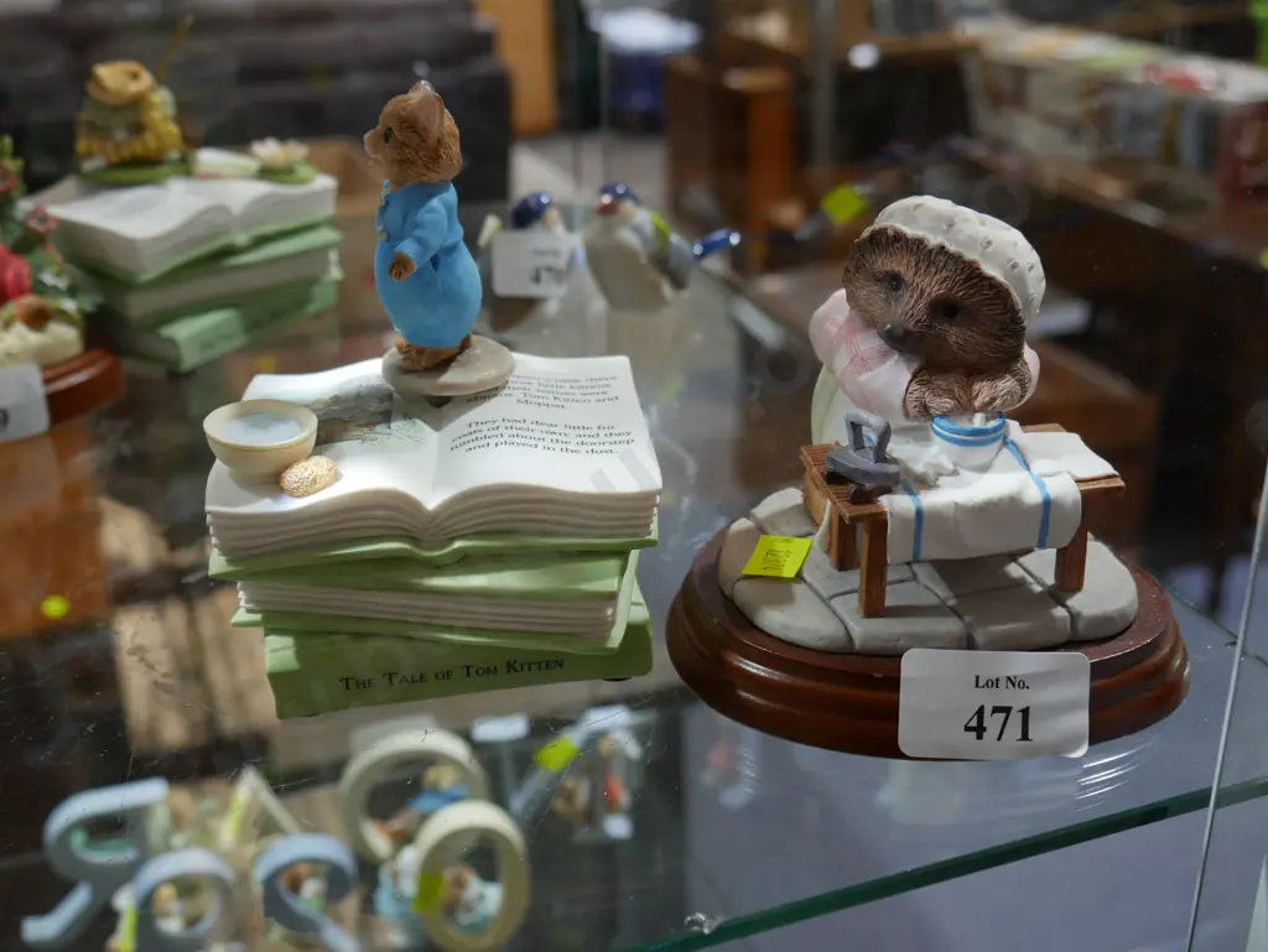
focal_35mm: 40
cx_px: 634
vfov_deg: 36.0
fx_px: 1466
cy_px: 476
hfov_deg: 46.8
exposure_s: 1/60
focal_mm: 20
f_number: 4.5
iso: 400
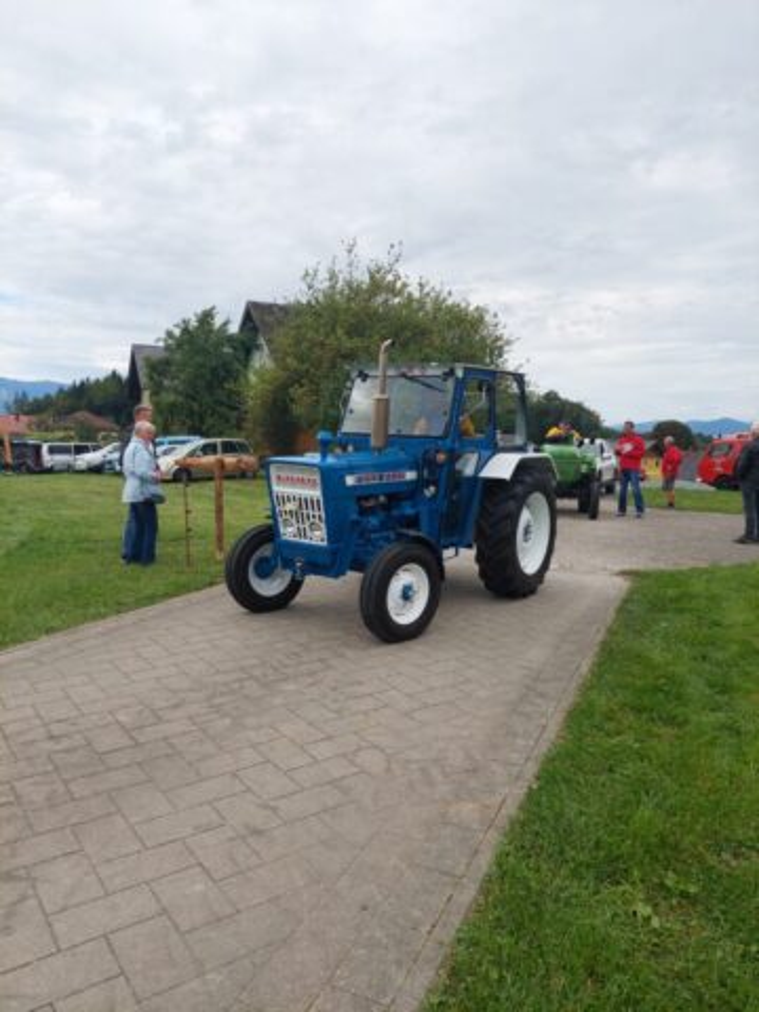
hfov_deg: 54.9
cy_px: 506
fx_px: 731
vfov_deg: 69.4
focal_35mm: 25
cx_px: 380
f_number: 1.8
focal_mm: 5.23
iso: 40
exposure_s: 1/799
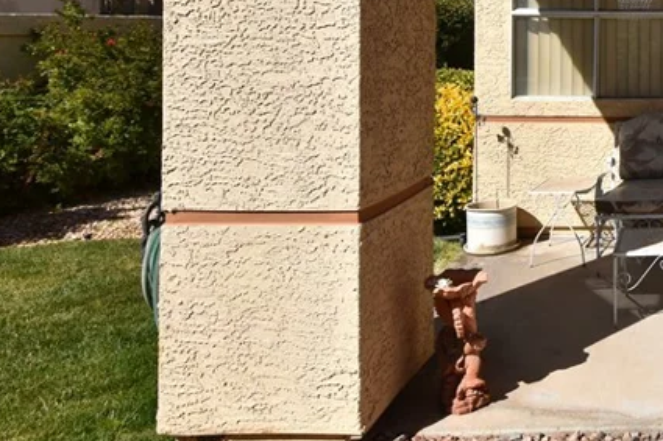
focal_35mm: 42
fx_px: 766
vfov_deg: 30.3
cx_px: 753
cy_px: 16
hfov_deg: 37.8
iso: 200
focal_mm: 11.5
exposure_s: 1/500
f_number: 11
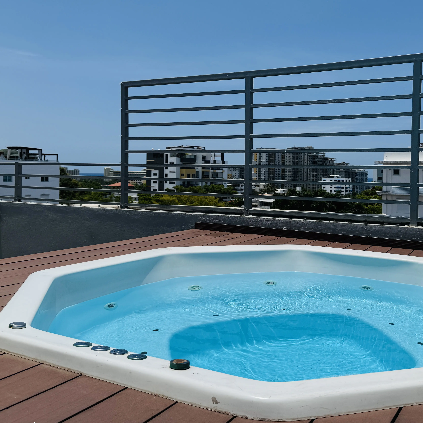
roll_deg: -0.9
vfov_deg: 47.1
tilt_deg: +0.3
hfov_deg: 46.6
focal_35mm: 35
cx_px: 277
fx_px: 484
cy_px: 180
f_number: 1.78
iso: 80
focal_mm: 6.76
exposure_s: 1/12346
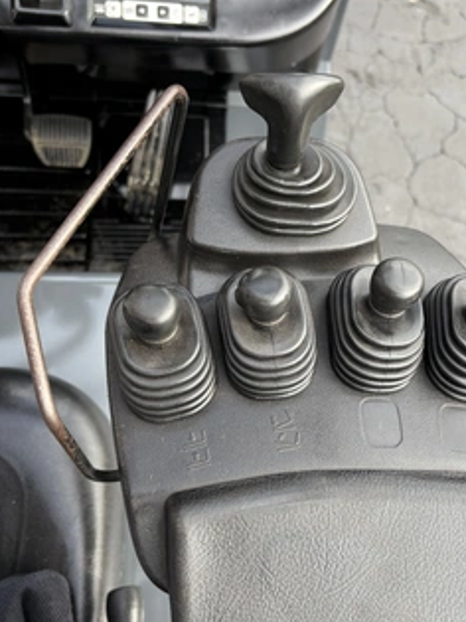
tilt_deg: -68.9
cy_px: 350
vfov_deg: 55.2
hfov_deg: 42.7
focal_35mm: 33
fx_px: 593
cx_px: 282
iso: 50
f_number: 1.6
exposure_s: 1/191
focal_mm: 5.96
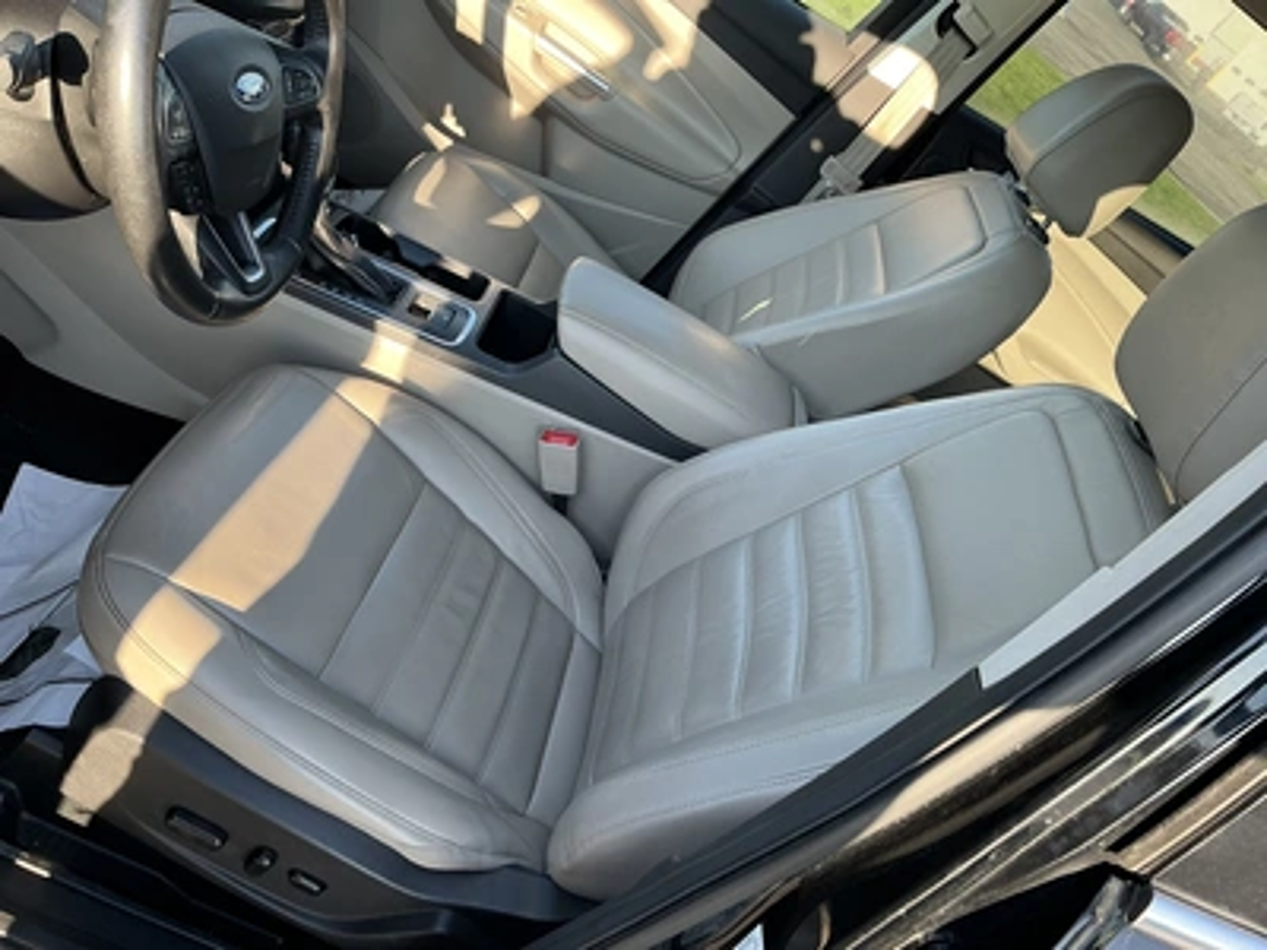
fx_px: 1025
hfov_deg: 63.4
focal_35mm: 28
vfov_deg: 49.7
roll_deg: -39.1
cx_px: 634
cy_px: 475
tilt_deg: -31.0
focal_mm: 3
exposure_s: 1/122
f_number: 1.8
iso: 25
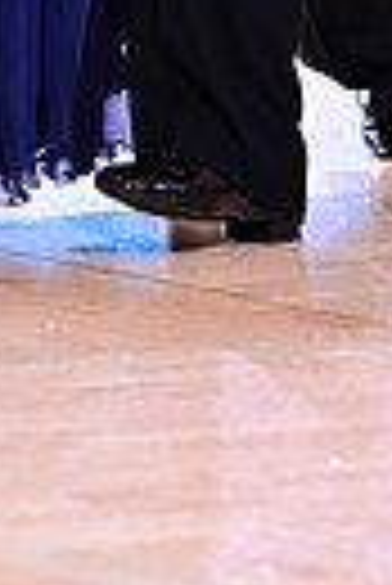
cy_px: -482
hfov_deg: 2.5
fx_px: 9073
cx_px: 41
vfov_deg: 3.7
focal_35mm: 557
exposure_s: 1/400
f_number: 2.8
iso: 2000
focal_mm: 125
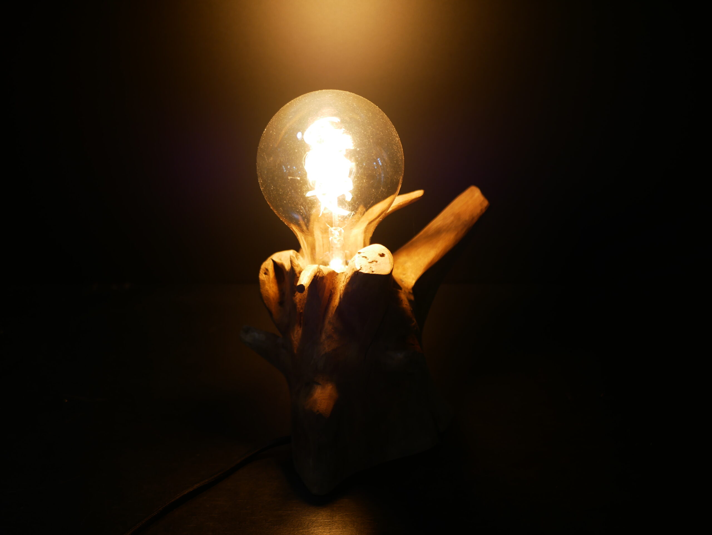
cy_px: 268
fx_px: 1029
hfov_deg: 38.2
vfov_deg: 29.1
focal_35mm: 50
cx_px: 356
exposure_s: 1/160
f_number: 2
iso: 200
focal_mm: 25
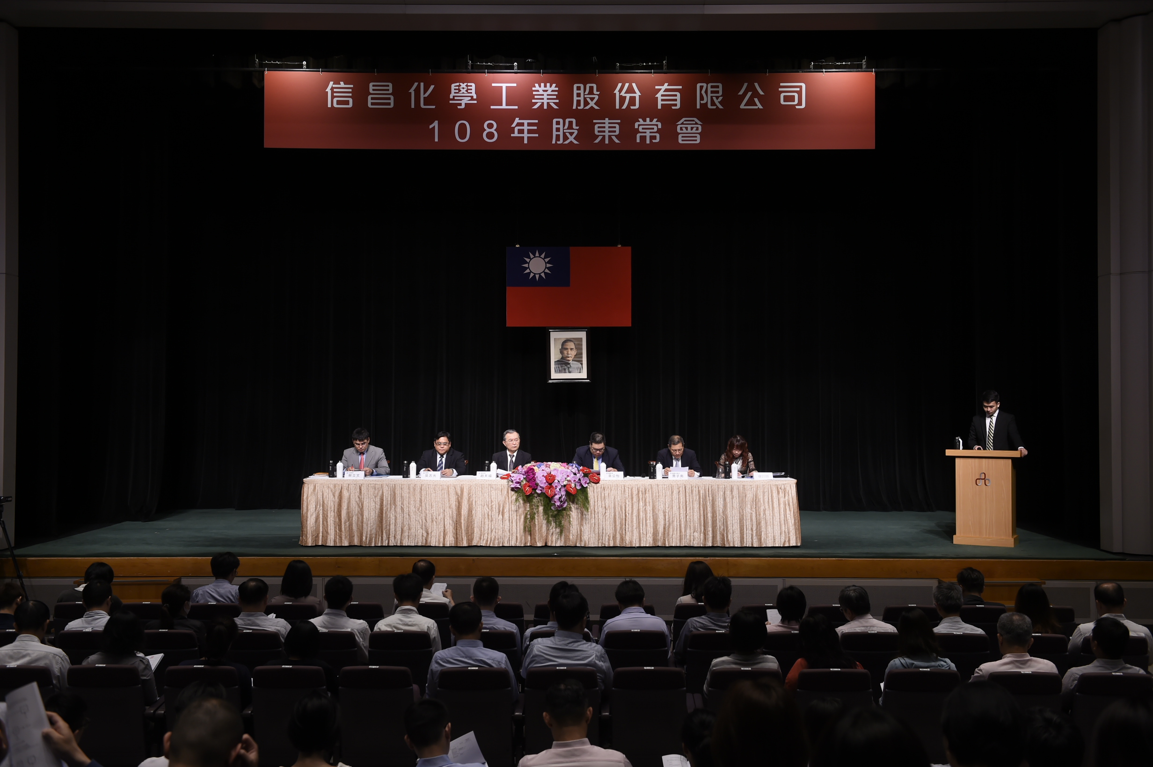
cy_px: 384
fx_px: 1216
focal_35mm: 38
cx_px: 576
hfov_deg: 50.7
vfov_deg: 35.0
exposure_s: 1/250
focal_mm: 38
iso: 1000
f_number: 4.5
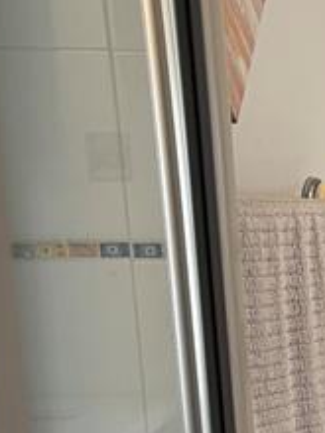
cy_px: 642
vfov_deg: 13.2
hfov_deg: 9.4
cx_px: 766
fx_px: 1778
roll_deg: +0.5
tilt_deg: -13.5
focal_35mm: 142
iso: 50
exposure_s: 1/120
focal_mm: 5.96
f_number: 1.6
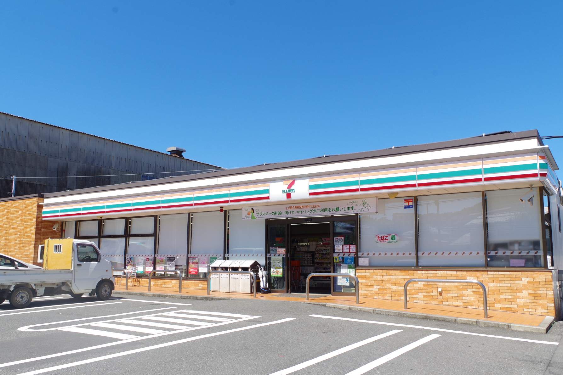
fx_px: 453
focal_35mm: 29
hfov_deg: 63.7
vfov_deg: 44.9
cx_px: 282
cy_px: 201
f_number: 11
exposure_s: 1/100
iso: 100
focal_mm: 18
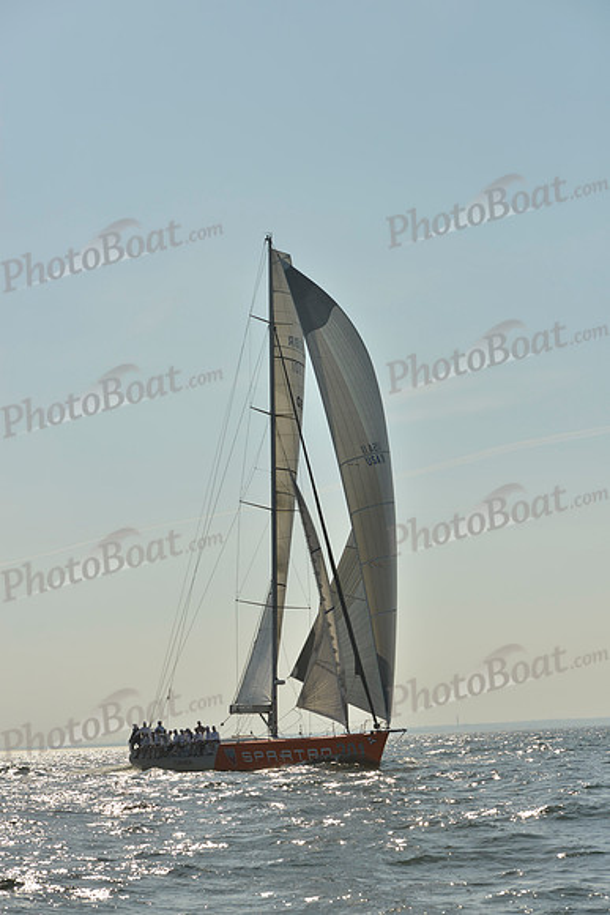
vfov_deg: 28.8
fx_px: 1778
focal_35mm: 70
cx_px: 305
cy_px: 458
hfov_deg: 19.5
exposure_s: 1/2000
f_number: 8
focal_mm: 70
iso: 200
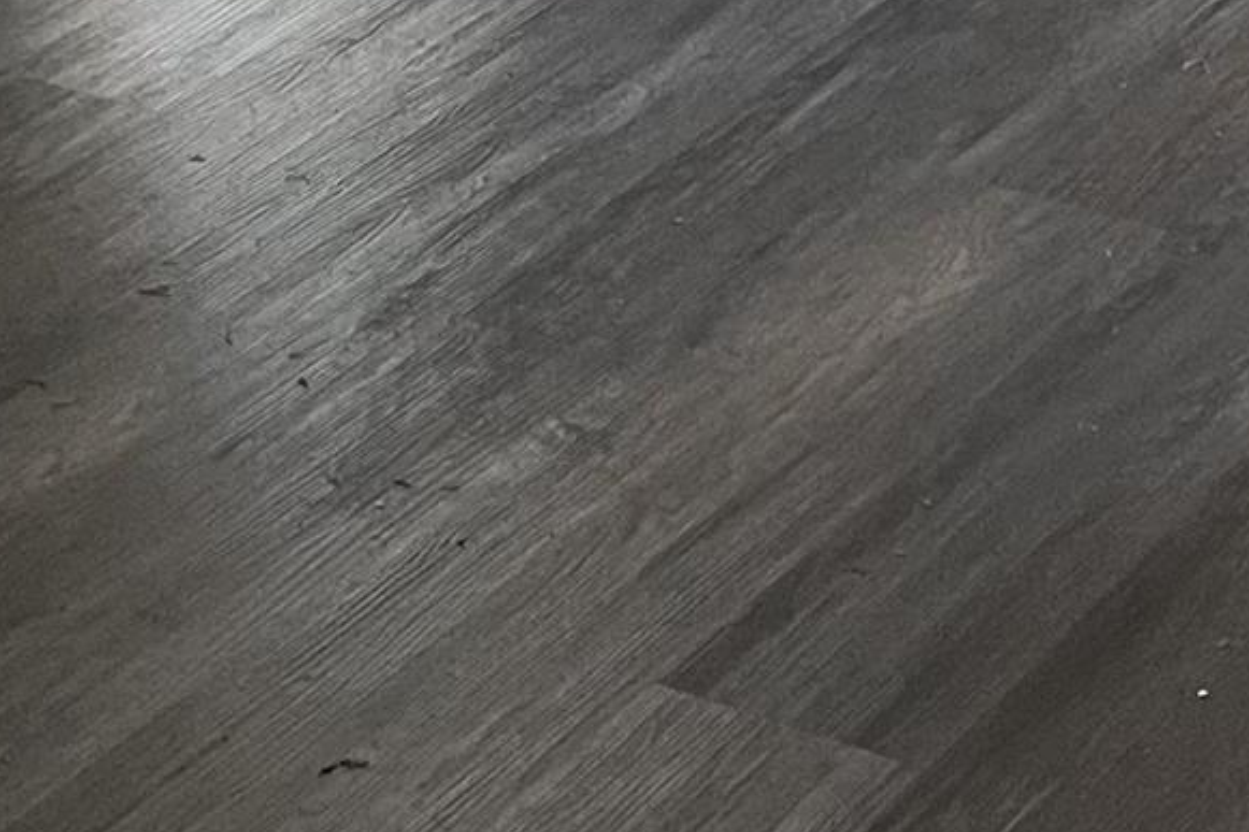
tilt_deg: -7.0
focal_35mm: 143
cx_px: 662
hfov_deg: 14.4
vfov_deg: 8.5
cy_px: -1406
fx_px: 4960
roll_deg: +0.6
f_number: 1.5
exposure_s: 1/87
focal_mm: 5.7
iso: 125
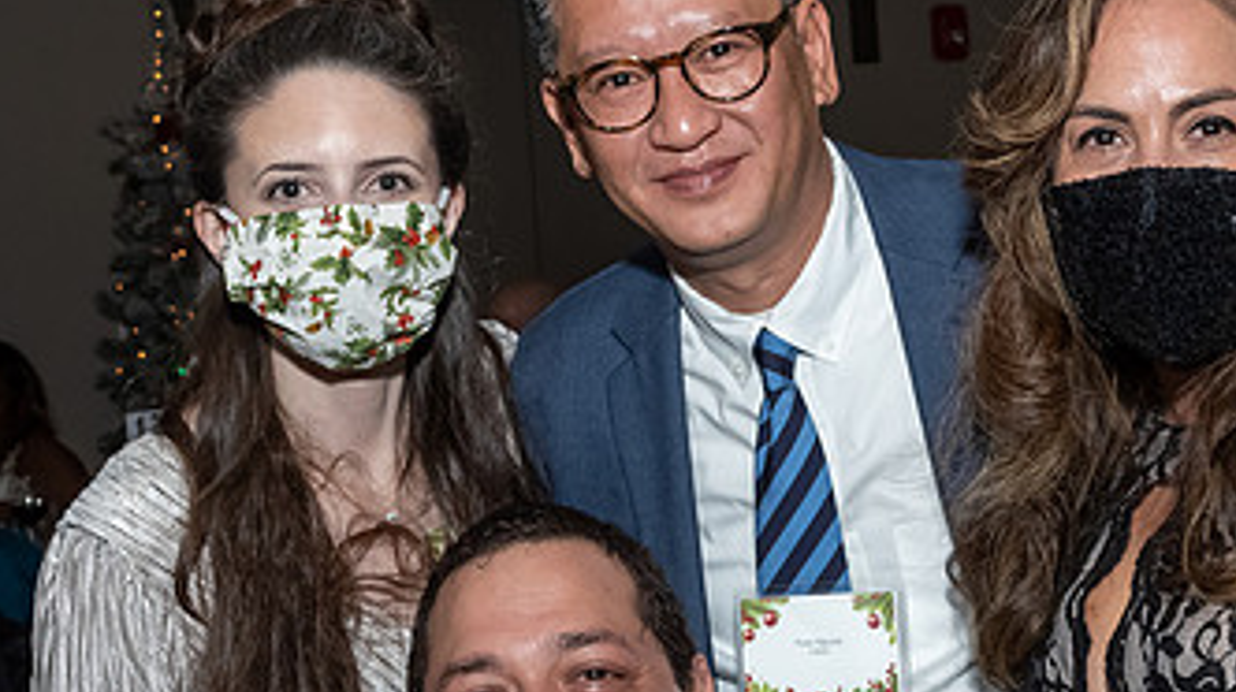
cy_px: 471
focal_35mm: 89
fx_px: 2914
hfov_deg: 23.9
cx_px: 751
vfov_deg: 13.5
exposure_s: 1/250
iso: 500
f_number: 7.1
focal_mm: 22
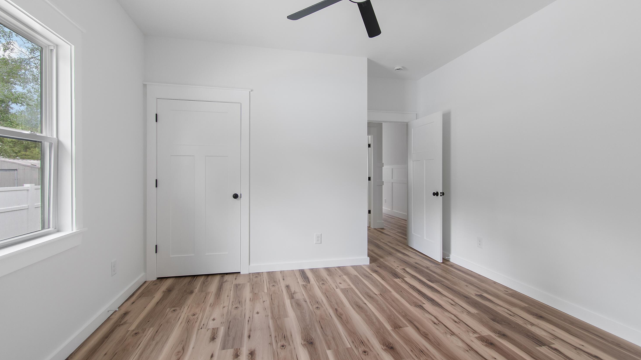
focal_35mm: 16
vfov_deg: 67.0
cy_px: 169
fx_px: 272
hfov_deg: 99.4
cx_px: 324
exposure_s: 1/15
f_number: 4.5
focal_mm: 10
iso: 100
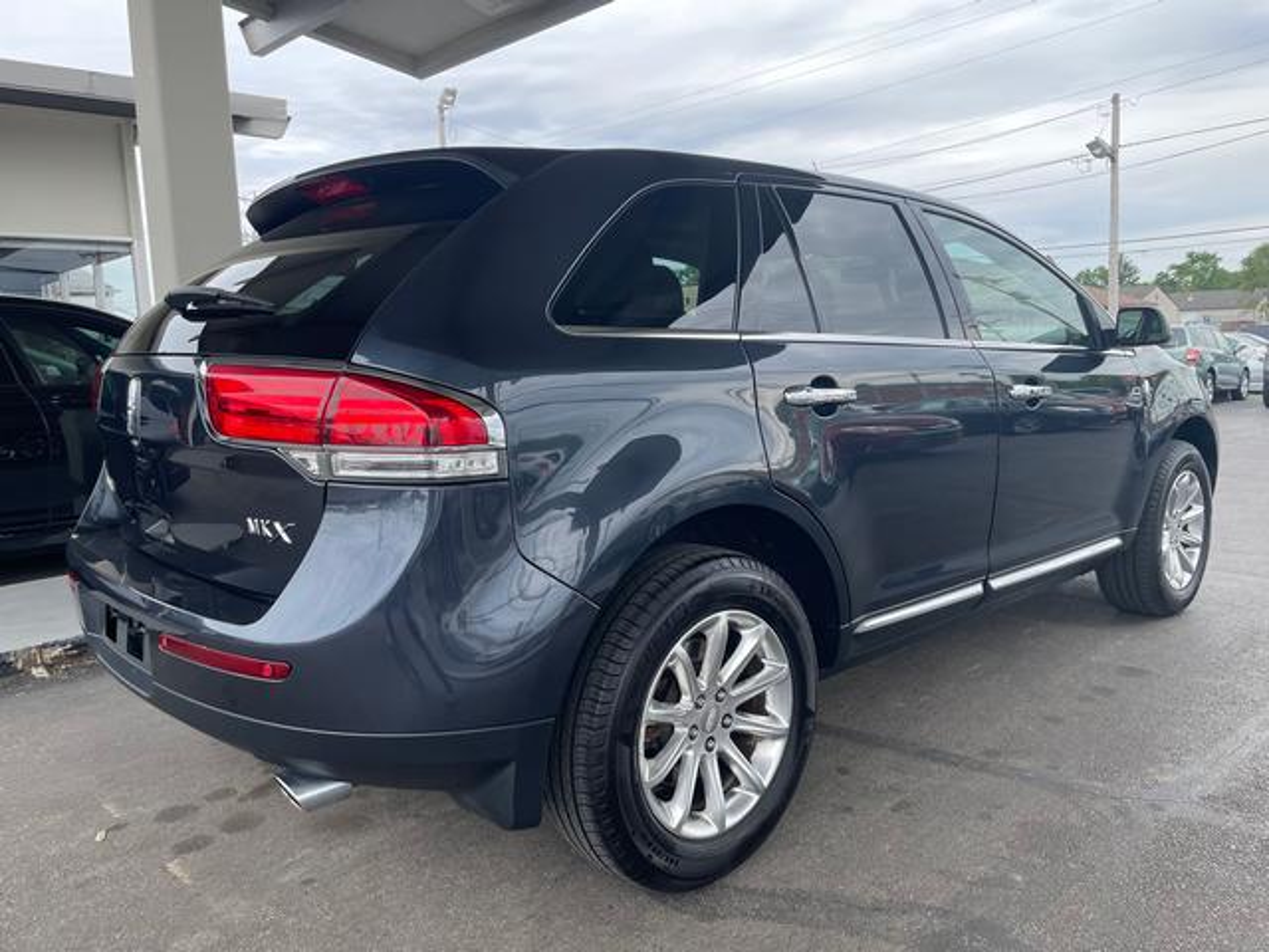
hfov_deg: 67.3
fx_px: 953
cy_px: 476
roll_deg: +2.4
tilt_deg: -7.6
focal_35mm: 26
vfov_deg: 53.1
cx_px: 634
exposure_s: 1/572
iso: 32
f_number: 1.6
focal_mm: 4.2
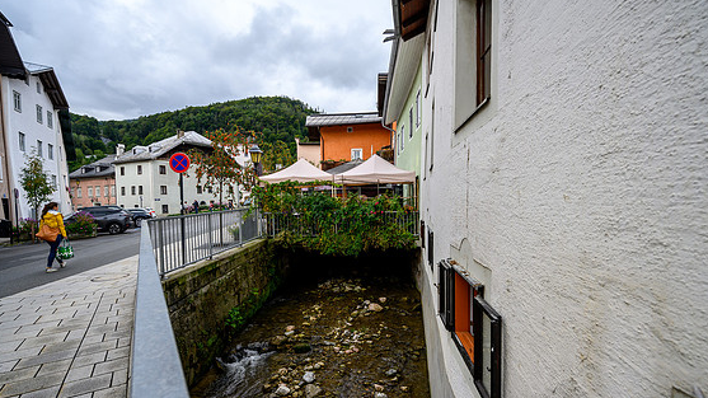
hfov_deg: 92.7
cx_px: 361
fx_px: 338
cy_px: 218
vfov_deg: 60.9
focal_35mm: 18
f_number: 5
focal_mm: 16.5
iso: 64
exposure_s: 1/160
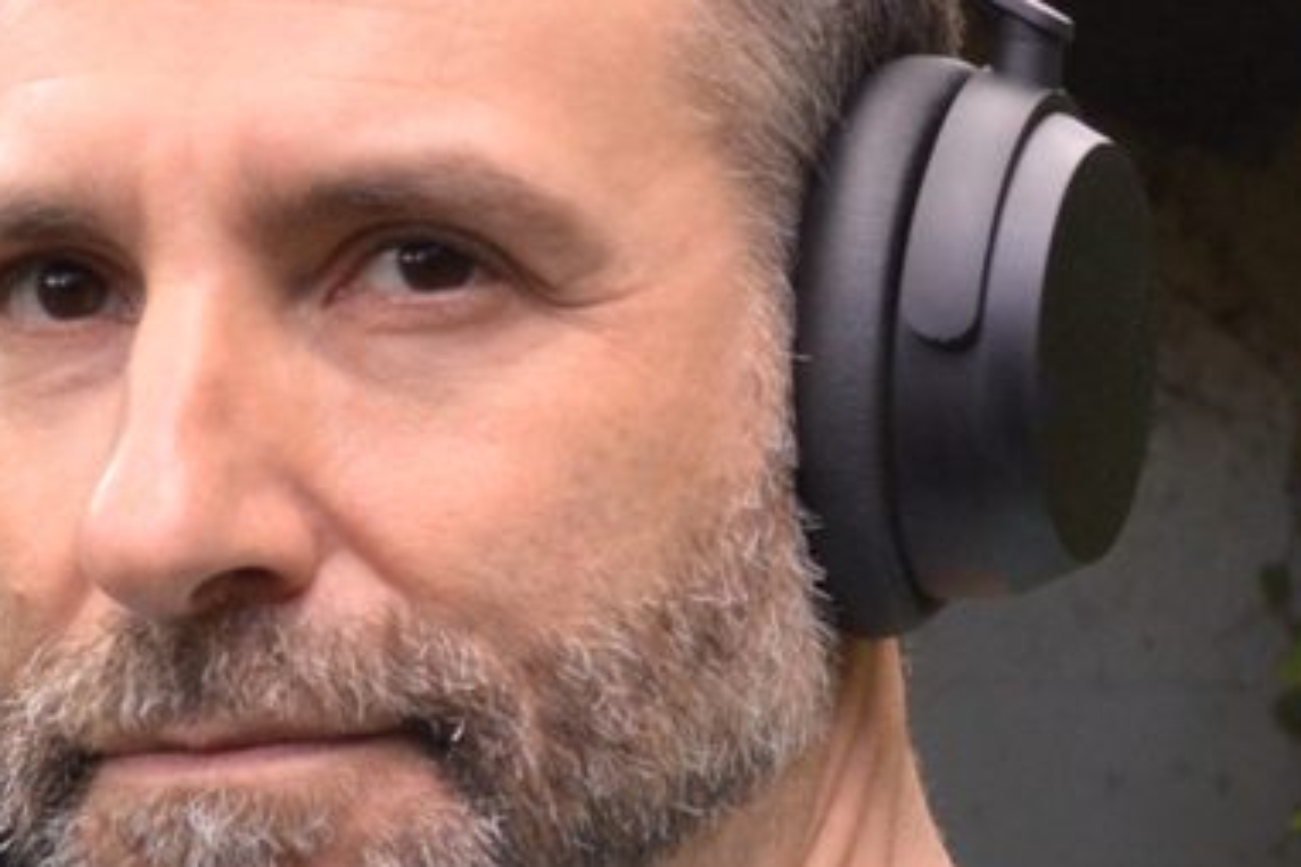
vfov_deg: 19.2
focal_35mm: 71
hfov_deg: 28.4
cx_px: 557
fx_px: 2564
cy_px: 406
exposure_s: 1/100
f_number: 5
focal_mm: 25
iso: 400
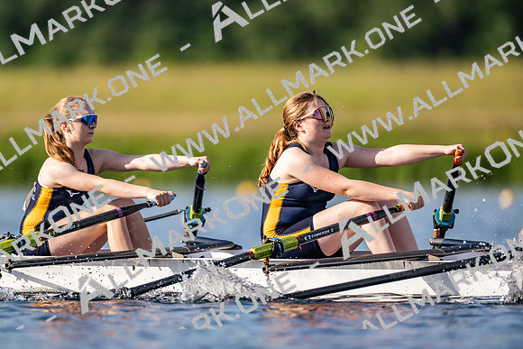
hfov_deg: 3.4
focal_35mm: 600
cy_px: 174
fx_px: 8718
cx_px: 262
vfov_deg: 2.3
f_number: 4
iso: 250
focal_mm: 600
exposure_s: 1/2500
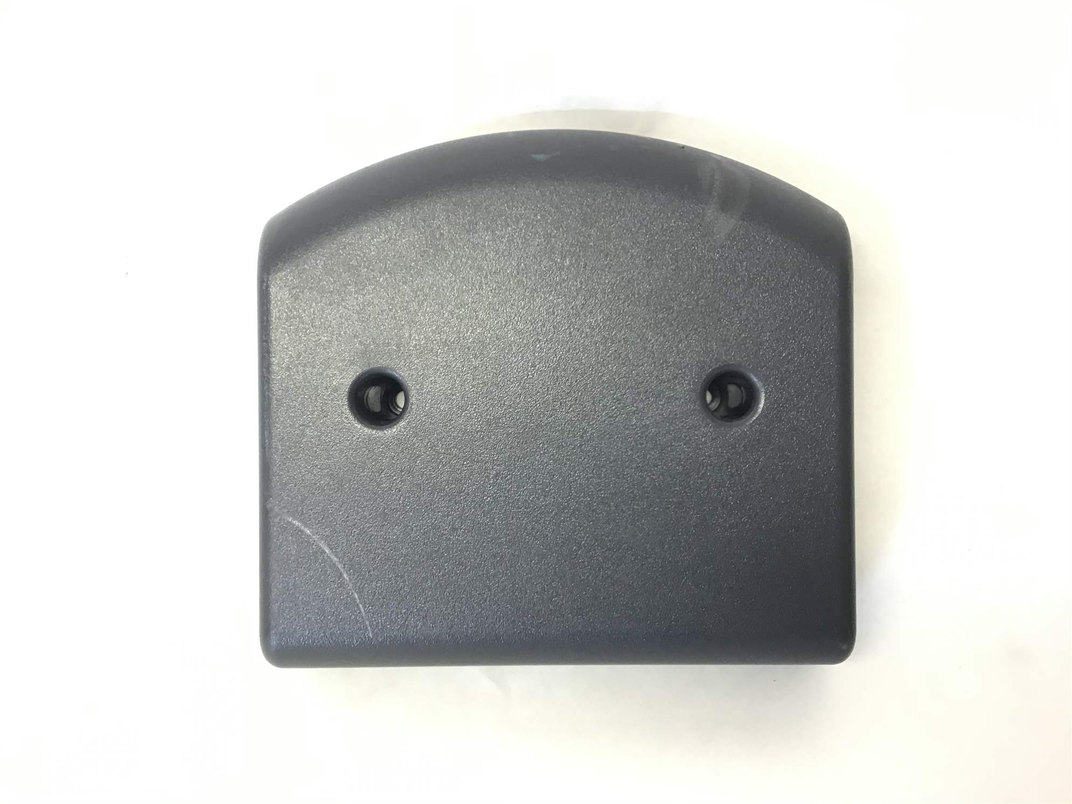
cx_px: 536
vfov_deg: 45.4
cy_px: 402
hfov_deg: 58.4
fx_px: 960
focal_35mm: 31
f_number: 2.4
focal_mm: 3.3
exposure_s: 1/30
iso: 64
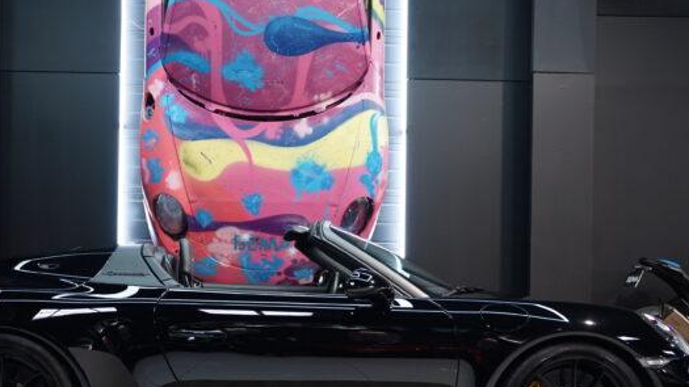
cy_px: 289
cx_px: 280
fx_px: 863
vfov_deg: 25.0
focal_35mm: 47
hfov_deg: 43.3
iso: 1000
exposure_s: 1/80
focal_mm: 30.8
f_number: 2.8
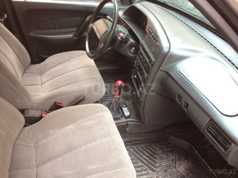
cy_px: 89
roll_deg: -7.0
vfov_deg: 42.9
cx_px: 119
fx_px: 227
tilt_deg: -32.3
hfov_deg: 55.4
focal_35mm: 33
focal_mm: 4.12
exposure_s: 1/20
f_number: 2.4
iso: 64
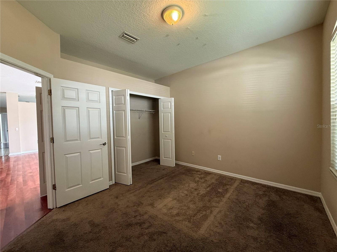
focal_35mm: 14
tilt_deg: -1.3
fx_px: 136
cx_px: 168
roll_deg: +1.0
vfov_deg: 85.7
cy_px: 126
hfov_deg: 102.1
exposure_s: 1/60
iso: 400
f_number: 2.2
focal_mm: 2.22
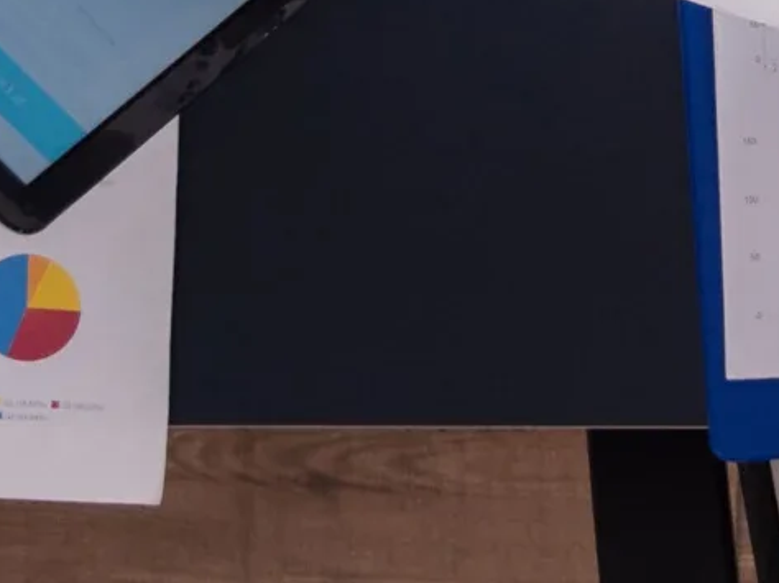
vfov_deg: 8.3
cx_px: 1172
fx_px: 3891
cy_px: -363
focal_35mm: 173
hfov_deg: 11.0
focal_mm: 16
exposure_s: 1/60
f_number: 2.8
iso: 800
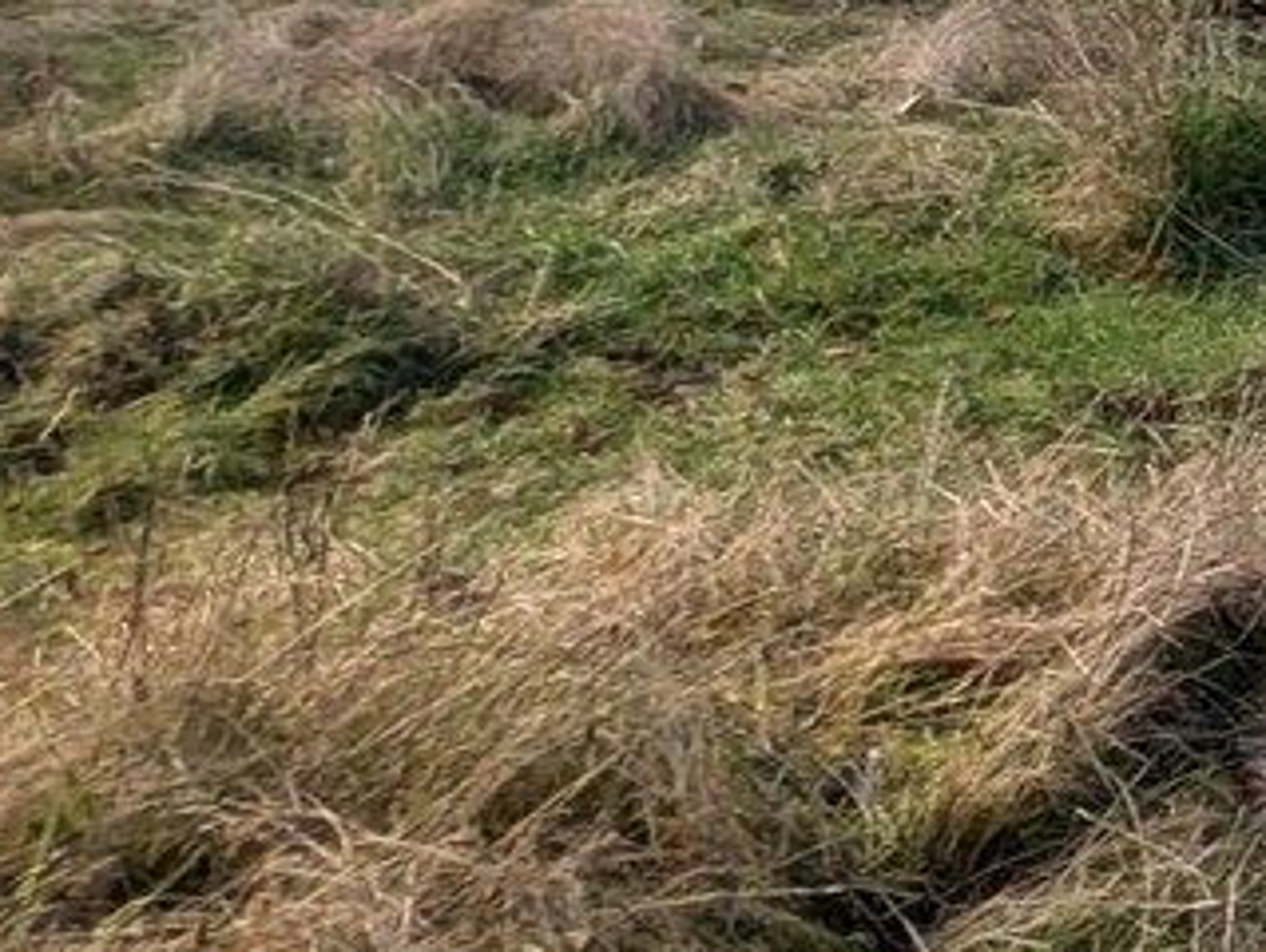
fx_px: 2197
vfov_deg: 22.8
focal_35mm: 60
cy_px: -129
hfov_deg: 20.6
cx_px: 2353
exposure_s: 1/1495
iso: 38
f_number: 1.95
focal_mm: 2.23
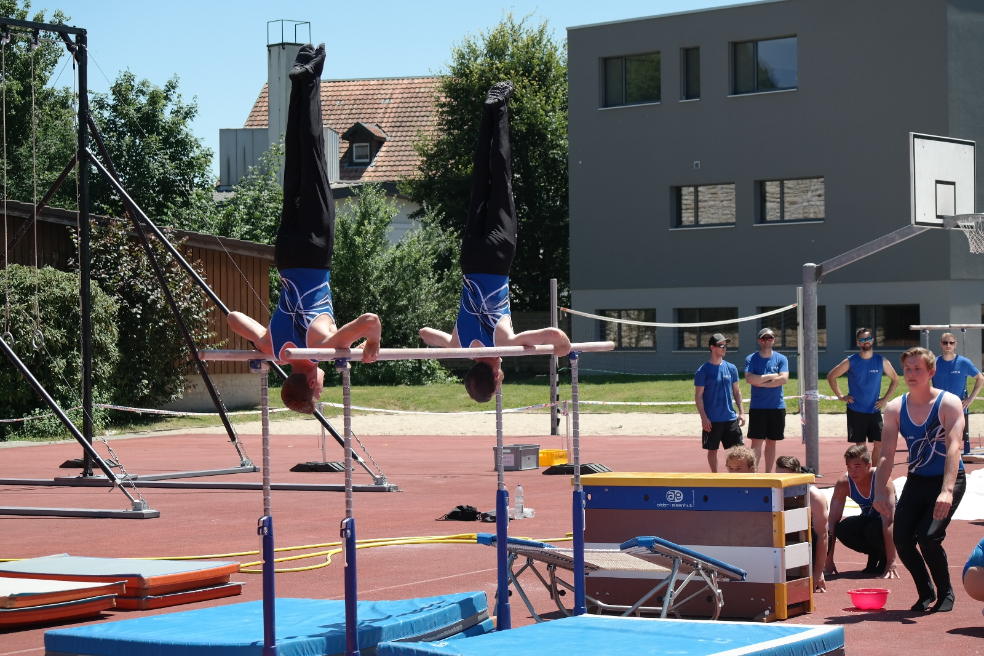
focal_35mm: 90
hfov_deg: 22.6
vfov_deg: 15.2
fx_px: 2459
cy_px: 328
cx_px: 492
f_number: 5
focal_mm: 59
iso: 100
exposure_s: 1/320
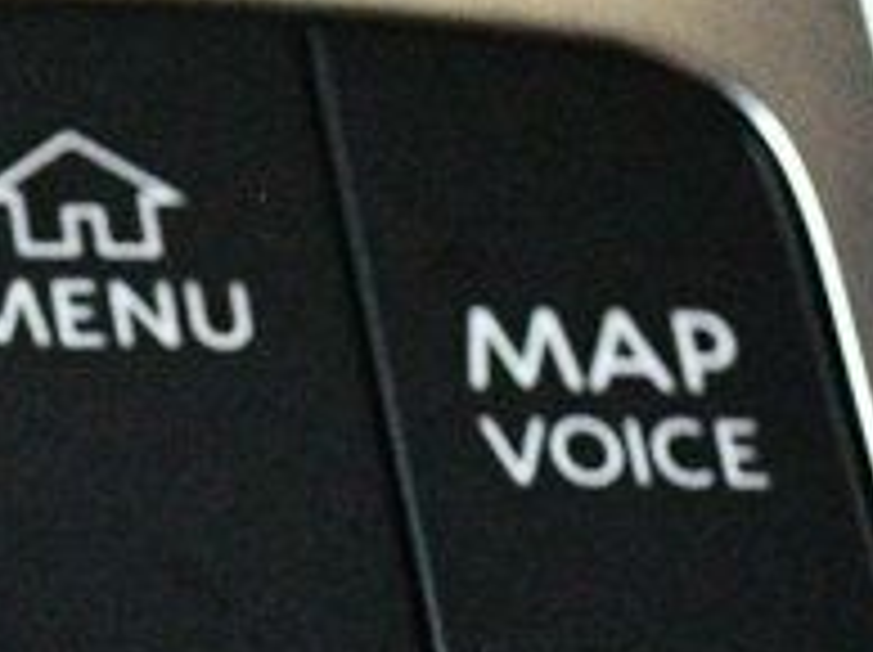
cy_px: 980
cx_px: -270
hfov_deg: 7.6
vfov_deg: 5.7
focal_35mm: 259
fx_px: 6524
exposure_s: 1/60
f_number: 5
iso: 11400
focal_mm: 34
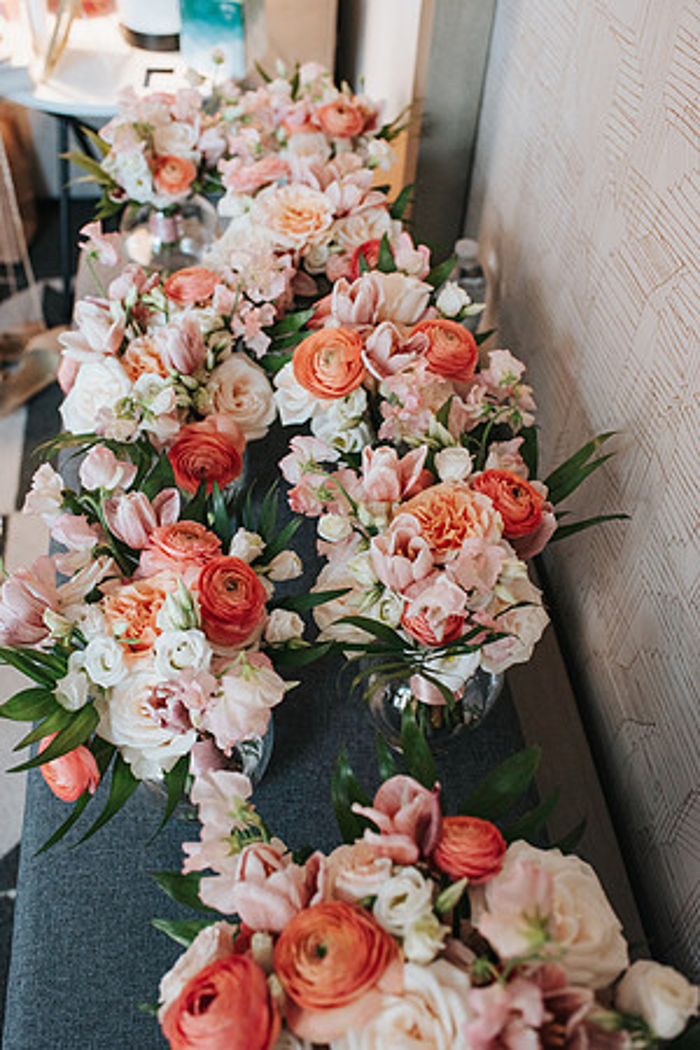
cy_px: 525
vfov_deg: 54.4
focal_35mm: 35
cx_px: 350
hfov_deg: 37.9
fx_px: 1021
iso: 1000
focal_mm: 35
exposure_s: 1/250
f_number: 4
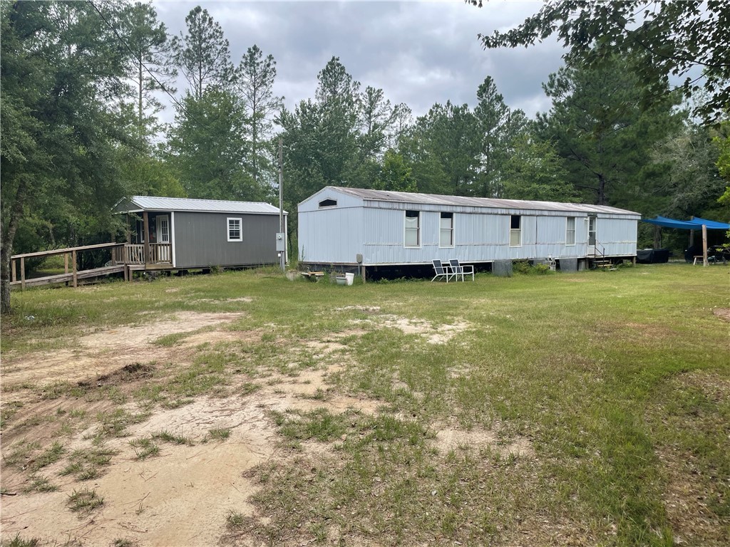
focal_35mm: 26
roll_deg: -0.5
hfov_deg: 67.3
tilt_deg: -1.8
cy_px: 274
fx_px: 548
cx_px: 365
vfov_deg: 53.1
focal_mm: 4.2
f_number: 1.6
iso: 32
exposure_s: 1/1715
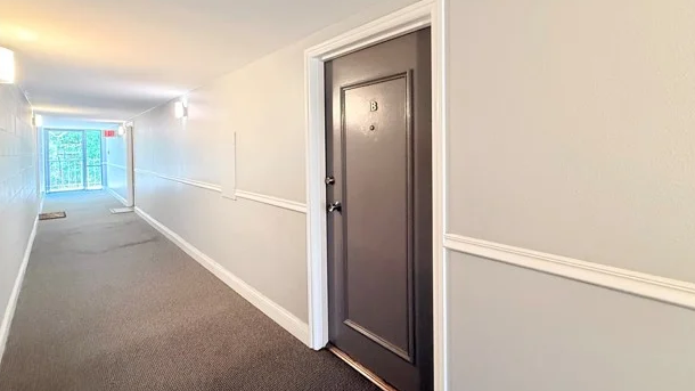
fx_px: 295
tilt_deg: -0.1
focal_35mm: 16
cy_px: 153
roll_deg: +0.2
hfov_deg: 99.3
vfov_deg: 66.3
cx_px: 360
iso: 640
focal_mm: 2.22
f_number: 2.2
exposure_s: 1/60
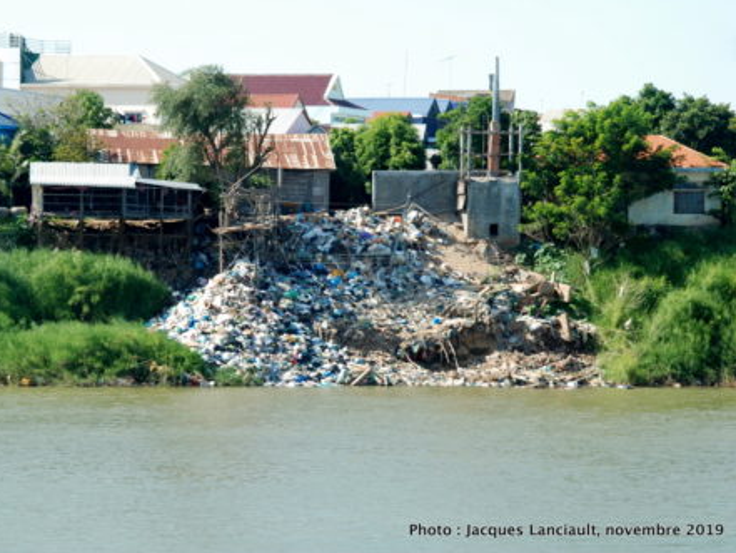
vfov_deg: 11.3
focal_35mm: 131
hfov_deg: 15.0
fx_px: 2786
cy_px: 275
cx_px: 327
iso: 100
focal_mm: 80
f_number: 14
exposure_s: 1/40
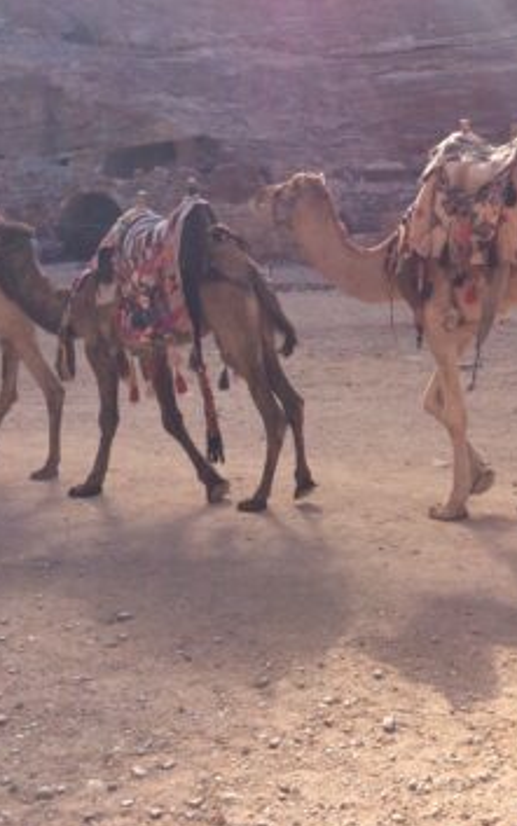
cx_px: 454
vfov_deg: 41.0
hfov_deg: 26.1
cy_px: 247
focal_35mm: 48
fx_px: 1081
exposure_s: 1/1244
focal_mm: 4.12
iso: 32
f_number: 2.2
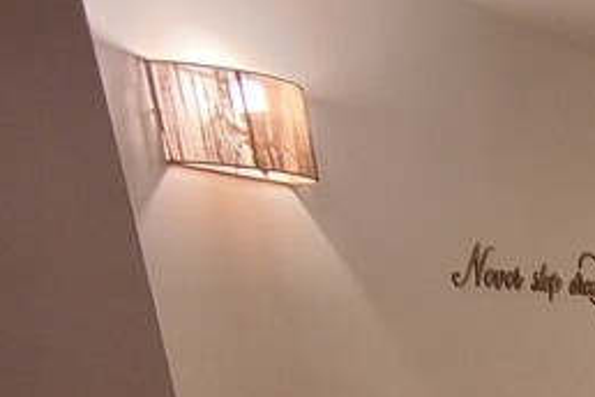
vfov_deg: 18.0
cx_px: 1142
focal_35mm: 66
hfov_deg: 19.7
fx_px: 1091
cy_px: 626
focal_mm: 1.64
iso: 125
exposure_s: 1/50
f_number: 2.2
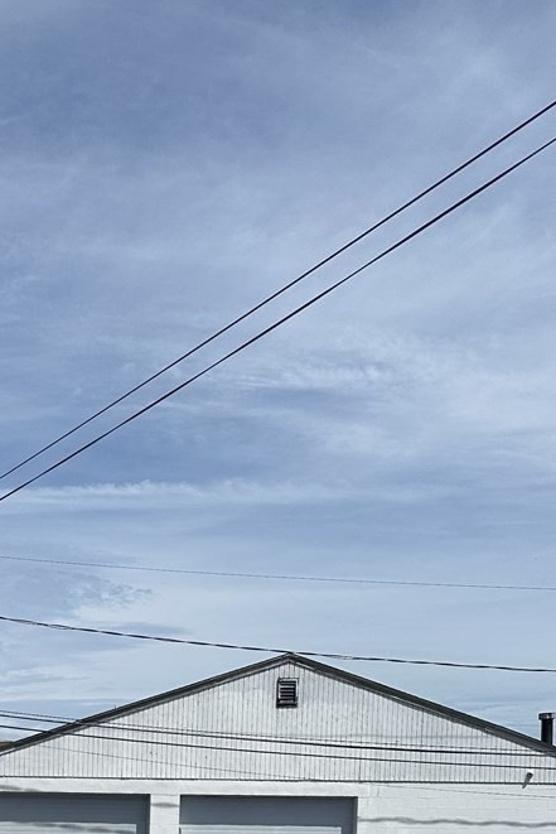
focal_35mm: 58
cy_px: 934
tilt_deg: -3.4
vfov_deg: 30.5
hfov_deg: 22.3
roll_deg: -3.1
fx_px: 1343
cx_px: -29
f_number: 1.78
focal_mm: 6.86
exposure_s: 1/8929
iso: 80
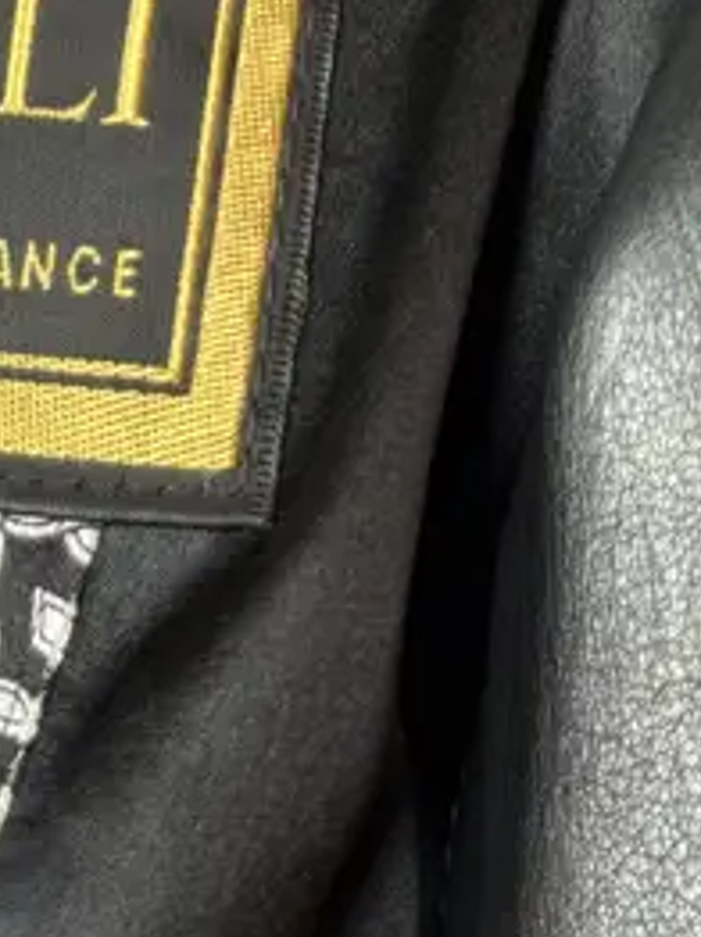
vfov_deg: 14.6
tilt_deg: -7.3
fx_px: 3570
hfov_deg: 11.0
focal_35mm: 132
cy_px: -75
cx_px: -93
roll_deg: +1.2
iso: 125
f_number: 1.78
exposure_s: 1/50
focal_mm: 6.76
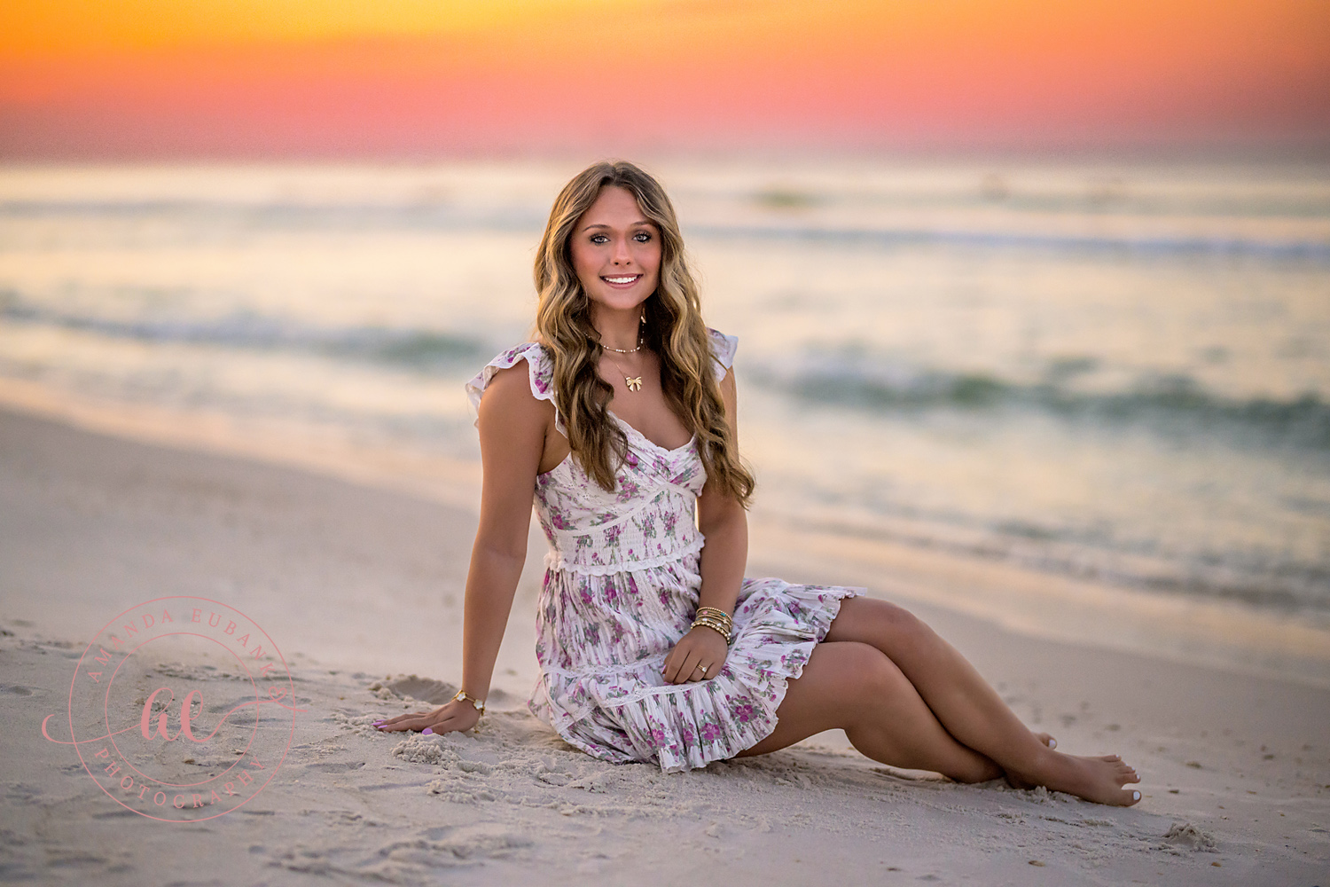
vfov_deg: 16.1
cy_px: 444
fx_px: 3140
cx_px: 665
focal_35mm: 85
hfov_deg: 23.9
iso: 4000
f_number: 1.6
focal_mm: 85
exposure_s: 1/8000
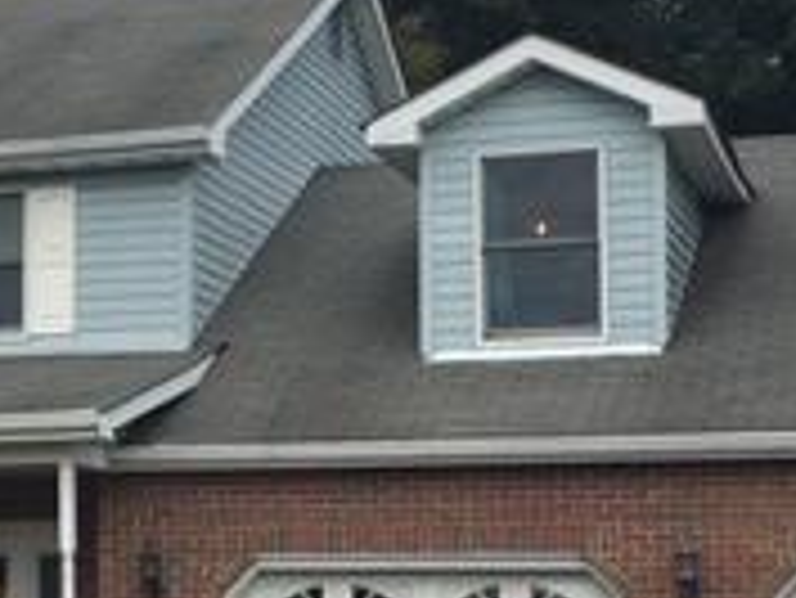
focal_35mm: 105
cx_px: 198
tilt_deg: +5.0
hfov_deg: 18.6
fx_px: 2416
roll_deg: +0.2
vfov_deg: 14.1
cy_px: 454
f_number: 2.2
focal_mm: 4.15
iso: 25
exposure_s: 1/884
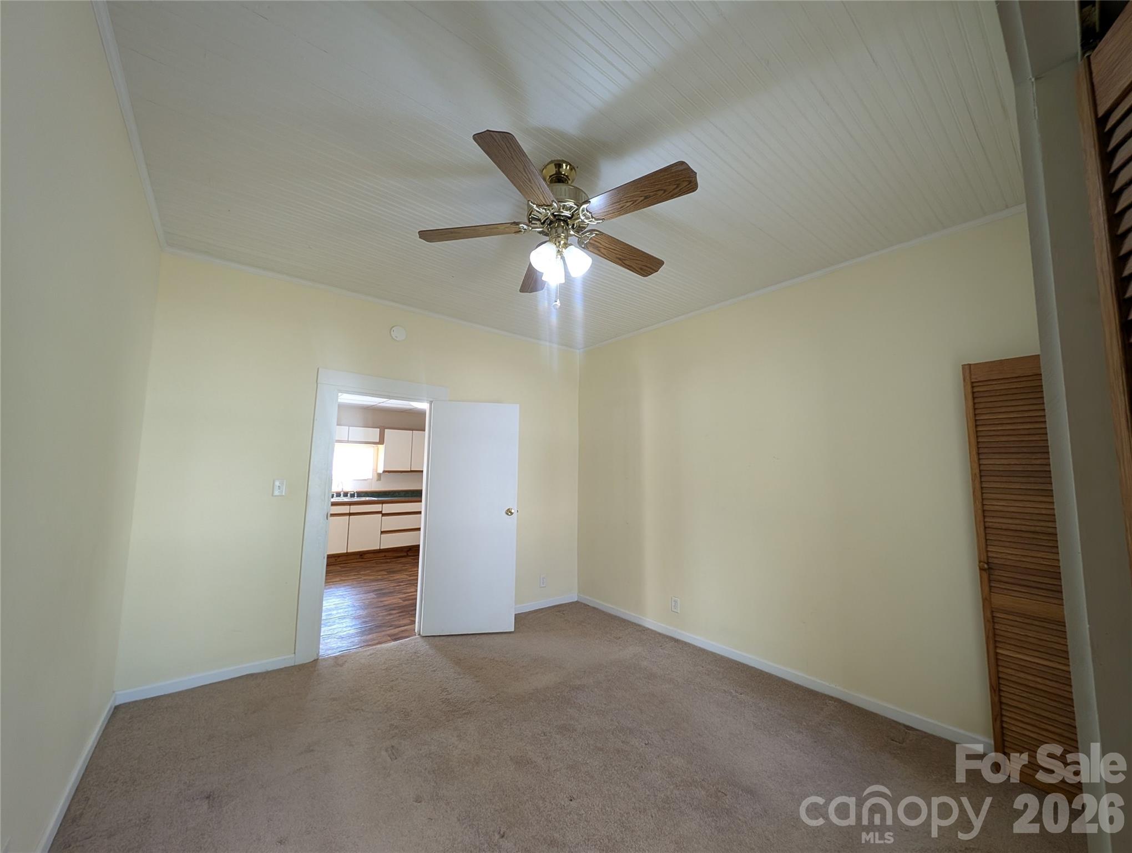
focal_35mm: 12
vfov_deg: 94.6
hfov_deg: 110.5
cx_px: 566
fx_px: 393
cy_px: 426
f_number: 1.95
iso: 97
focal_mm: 2.23
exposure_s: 1/23.8
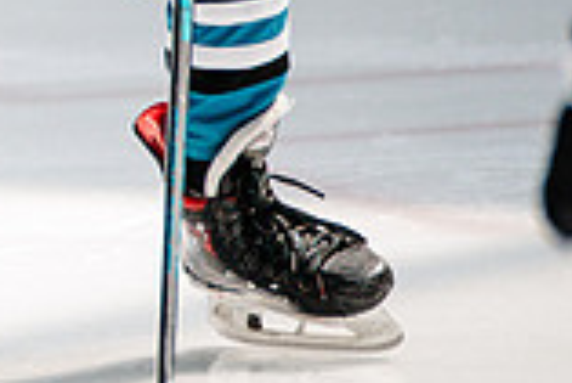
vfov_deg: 1.1
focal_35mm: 1212
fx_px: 19275
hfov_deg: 1.7
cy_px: -199
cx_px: -550
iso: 1250
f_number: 3.2
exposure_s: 1/3200
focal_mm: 274
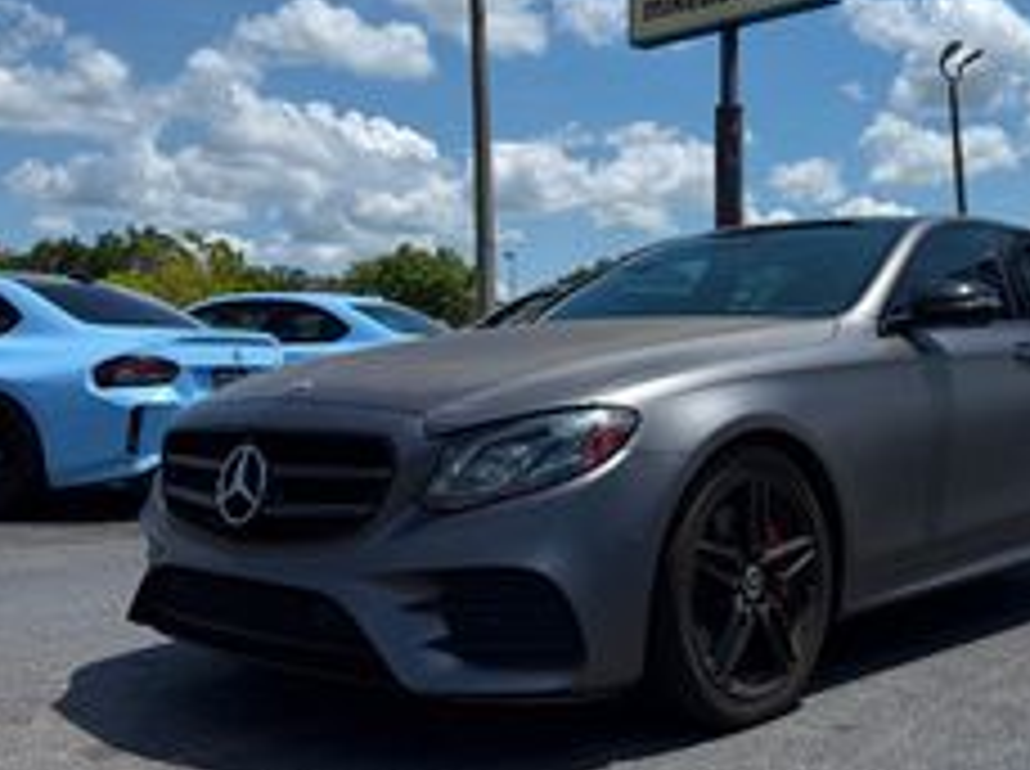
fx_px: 1248
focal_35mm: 42
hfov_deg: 44.3
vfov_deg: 34.0
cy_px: 257
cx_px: 679
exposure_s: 1/9091
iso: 80
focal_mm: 6.76
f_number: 1.78
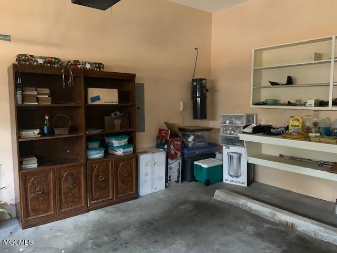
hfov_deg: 67.3
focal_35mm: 26
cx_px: 168
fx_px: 253
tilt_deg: -3.9
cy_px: 126
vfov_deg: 53.1
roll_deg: +0.7
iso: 800
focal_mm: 4.25
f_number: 1.8
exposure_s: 1/25
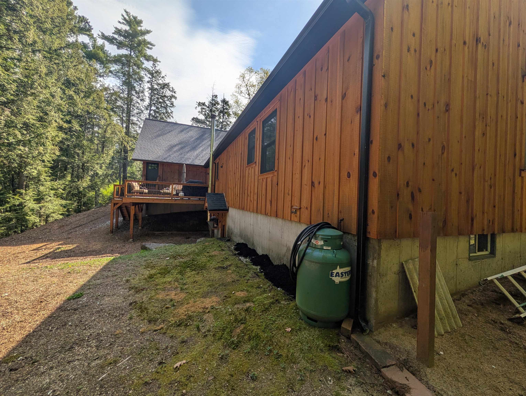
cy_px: 198
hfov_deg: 110.5
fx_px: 183
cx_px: 263
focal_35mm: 12
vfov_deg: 94.6
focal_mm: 2.02
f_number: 1.7
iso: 41
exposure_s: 1/2786
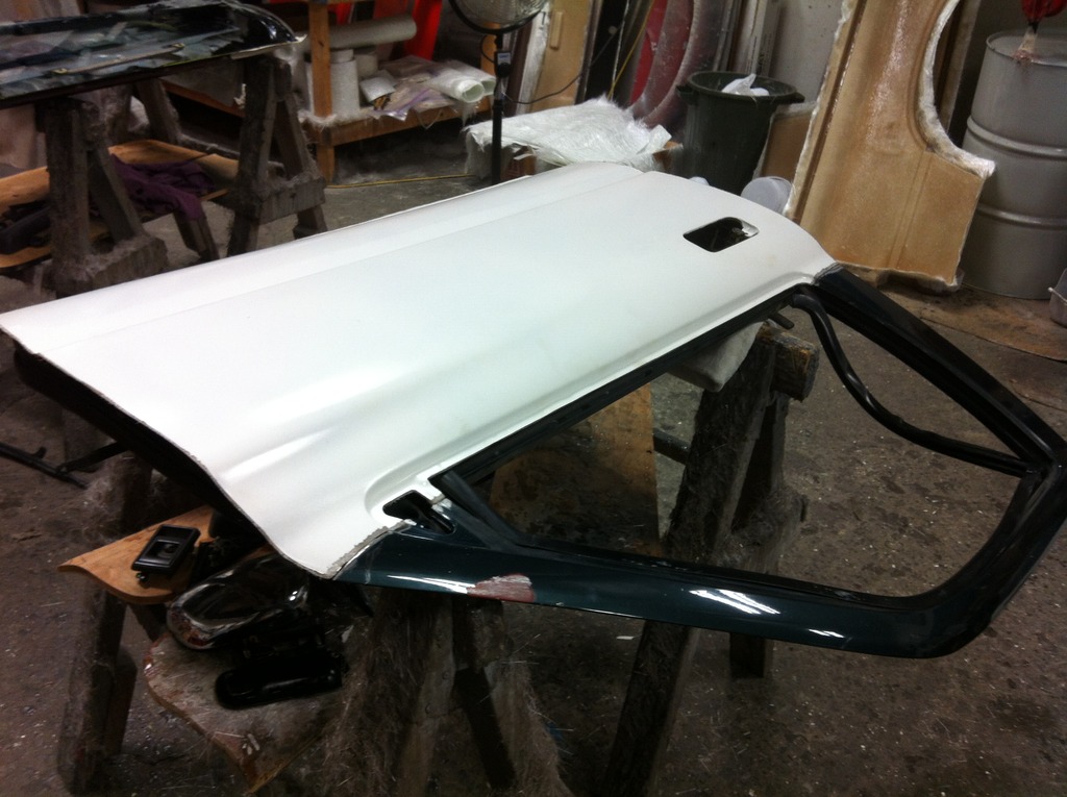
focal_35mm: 35
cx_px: 534
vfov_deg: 40.6
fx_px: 1077
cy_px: 398
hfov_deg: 52.7
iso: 80
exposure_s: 1/30
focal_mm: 3.85
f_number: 2.8
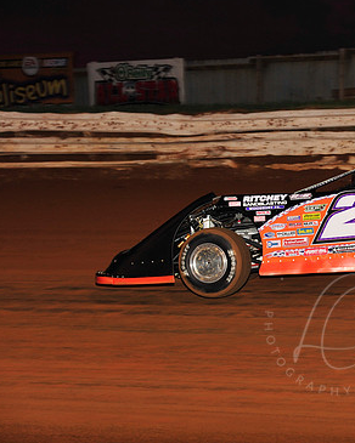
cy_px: 210
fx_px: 2193
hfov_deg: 9.2
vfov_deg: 11.6
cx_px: 337
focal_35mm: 167
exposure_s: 1/320
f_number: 6.3
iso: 800
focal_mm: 112
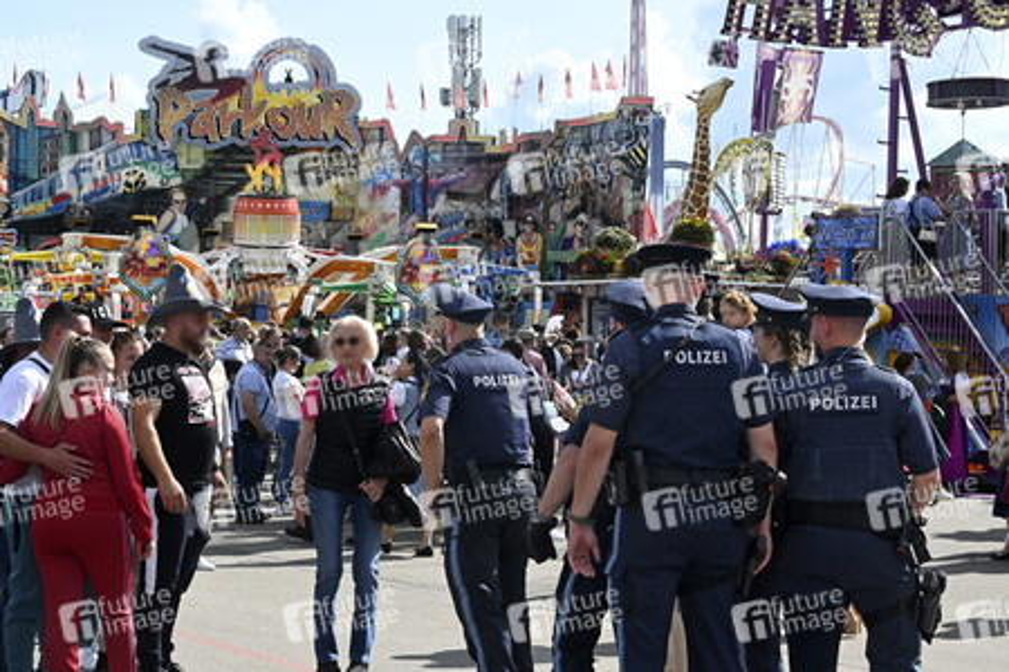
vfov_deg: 18.2
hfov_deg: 27.0
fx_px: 2102
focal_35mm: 75
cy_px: 336
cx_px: 504
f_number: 20
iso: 4000
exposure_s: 1/1600
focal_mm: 50
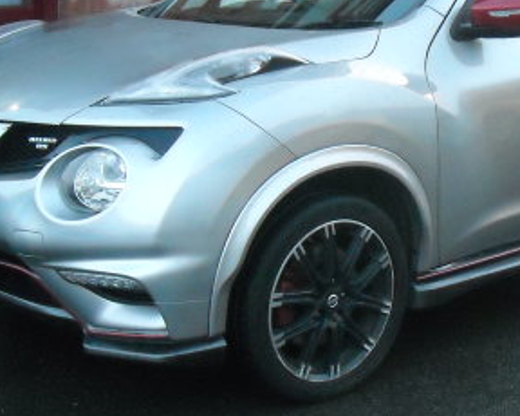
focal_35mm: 76
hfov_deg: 24.9
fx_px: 1169
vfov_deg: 20.1
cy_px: 177
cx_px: 367
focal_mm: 5.7
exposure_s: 1/64
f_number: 2.8
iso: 800
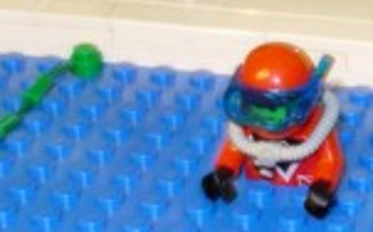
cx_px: 487
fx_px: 1625
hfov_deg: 12.7
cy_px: 173
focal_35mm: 160
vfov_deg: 8.2
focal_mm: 7.8
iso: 79
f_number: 4.8
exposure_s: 1/1.1
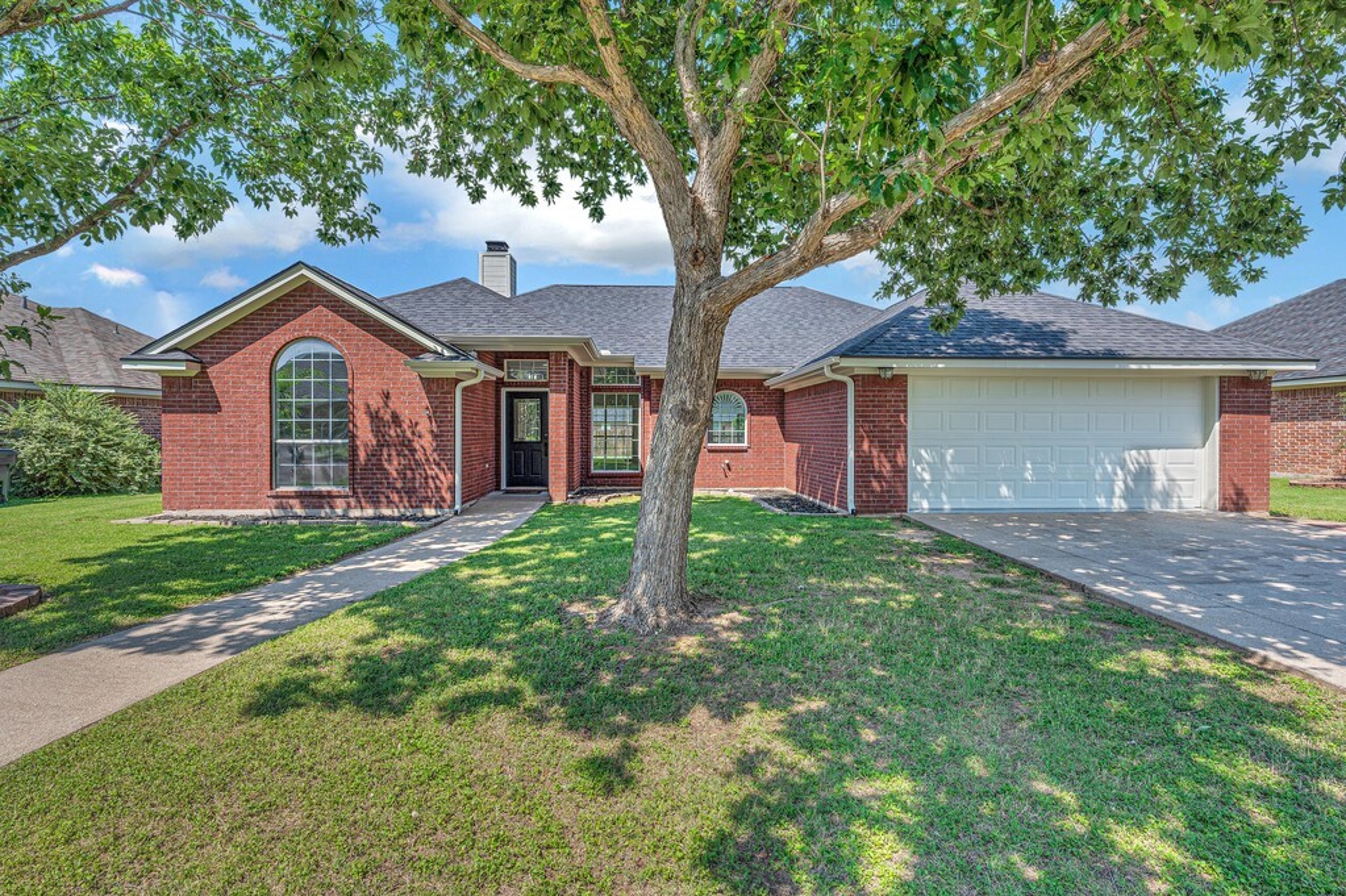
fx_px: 617
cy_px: 448
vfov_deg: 72.0
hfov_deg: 95.0
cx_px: 673
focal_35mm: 16
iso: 100
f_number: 8
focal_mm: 16.5
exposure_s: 1/160
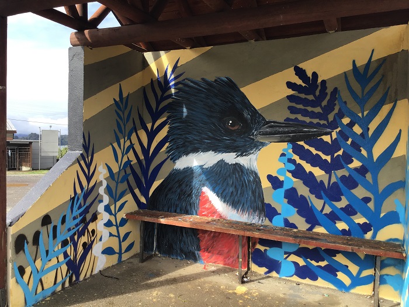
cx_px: 204
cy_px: 154
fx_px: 366
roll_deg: -0.9
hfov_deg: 58.4
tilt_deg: -1.1
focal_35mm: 31
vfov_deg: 45.4
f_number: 2.4
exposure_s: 1/512
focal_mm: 3.3
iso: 25
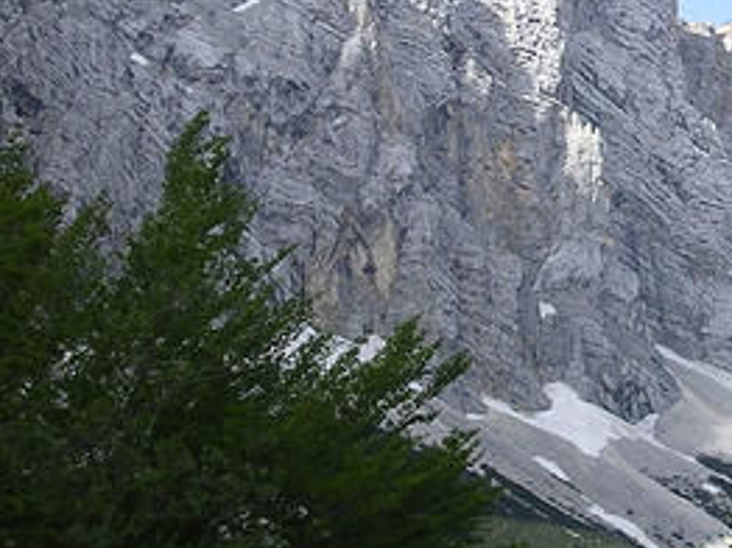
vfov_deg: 9.6
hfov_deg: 12.8
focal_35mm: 154
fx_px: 3254
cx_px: 559
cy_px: 179
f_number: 3.5
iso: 100
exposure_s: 1/357
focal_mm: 9.6
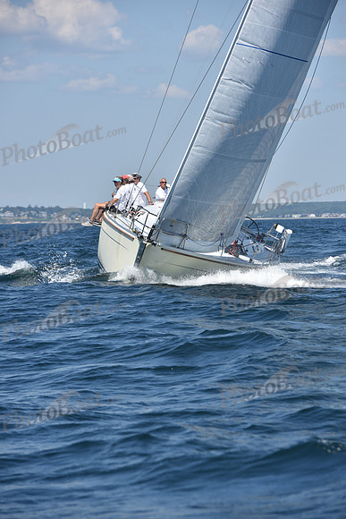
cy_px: 260
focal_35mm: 190
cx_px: 173
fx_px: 2737
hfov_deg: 7.2
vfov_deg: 10.8
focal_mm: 190
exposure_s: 1/1000
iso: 200
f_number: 8
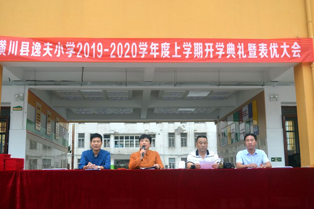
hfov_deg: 42.4
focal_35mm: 46
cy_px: 104
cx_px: 157
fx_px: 405
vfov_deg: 28.9
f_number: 5.6
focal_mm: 31
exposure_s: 1/125
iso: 220
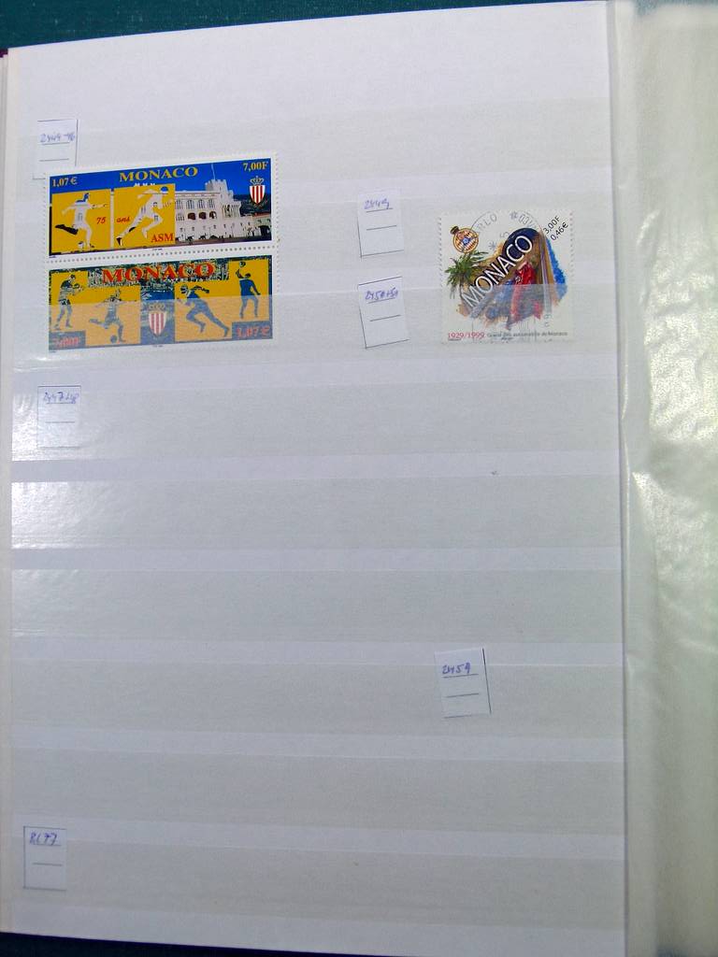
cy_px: 478
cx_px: 359
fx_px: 996
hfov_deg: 39.7
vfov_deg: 51.4
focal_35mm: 36
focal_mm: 6.5
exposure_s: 1/200
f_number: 4
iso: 100
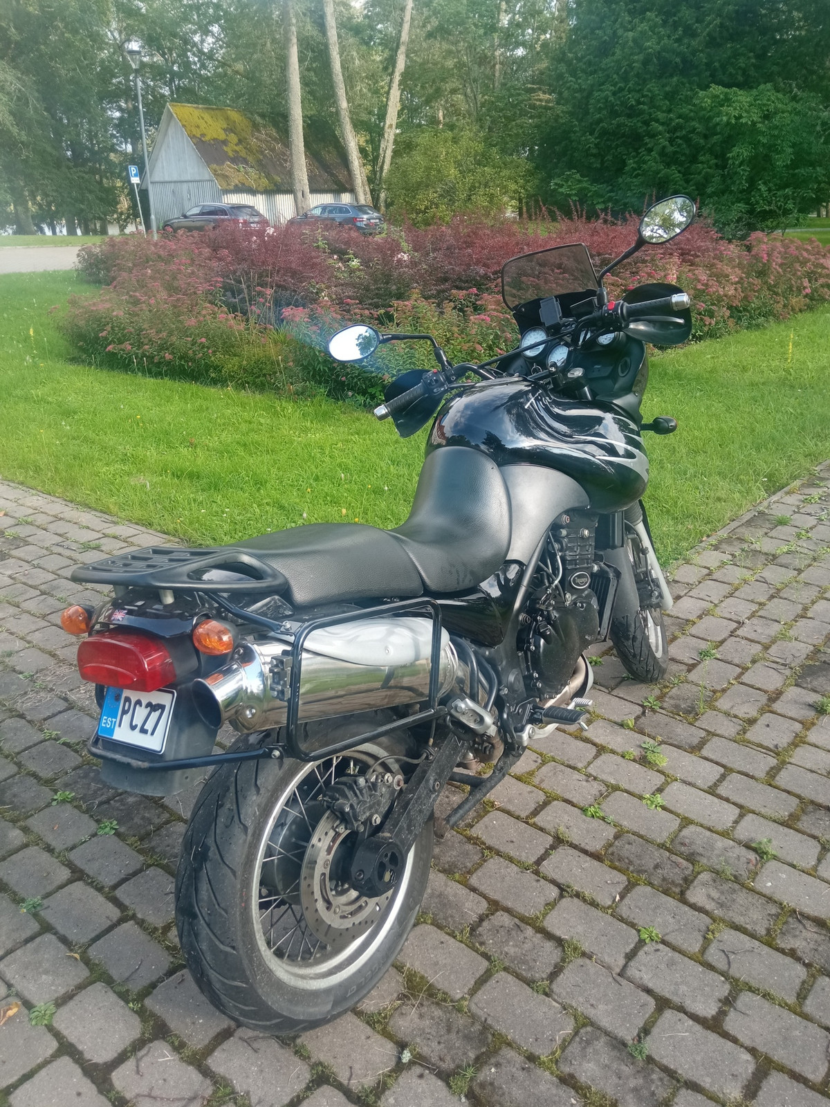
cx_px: 415
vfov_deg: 65.3
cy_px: 554
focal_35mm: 27
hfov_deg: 51.4
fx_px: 863
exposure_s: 1/139
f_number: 2.2
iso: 116
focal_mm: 3.79
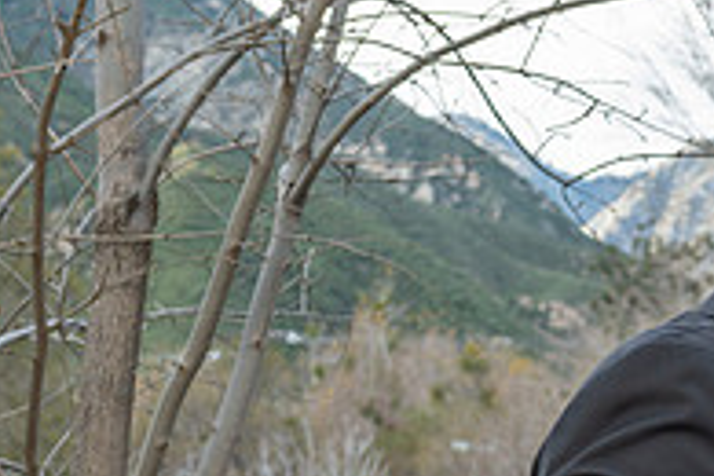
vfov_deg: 9.1
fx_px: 2895
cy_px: 750
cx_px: 926
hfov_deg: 13.5
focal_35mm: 146
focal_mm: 45
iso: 200
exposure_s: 1/125
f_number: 5.6
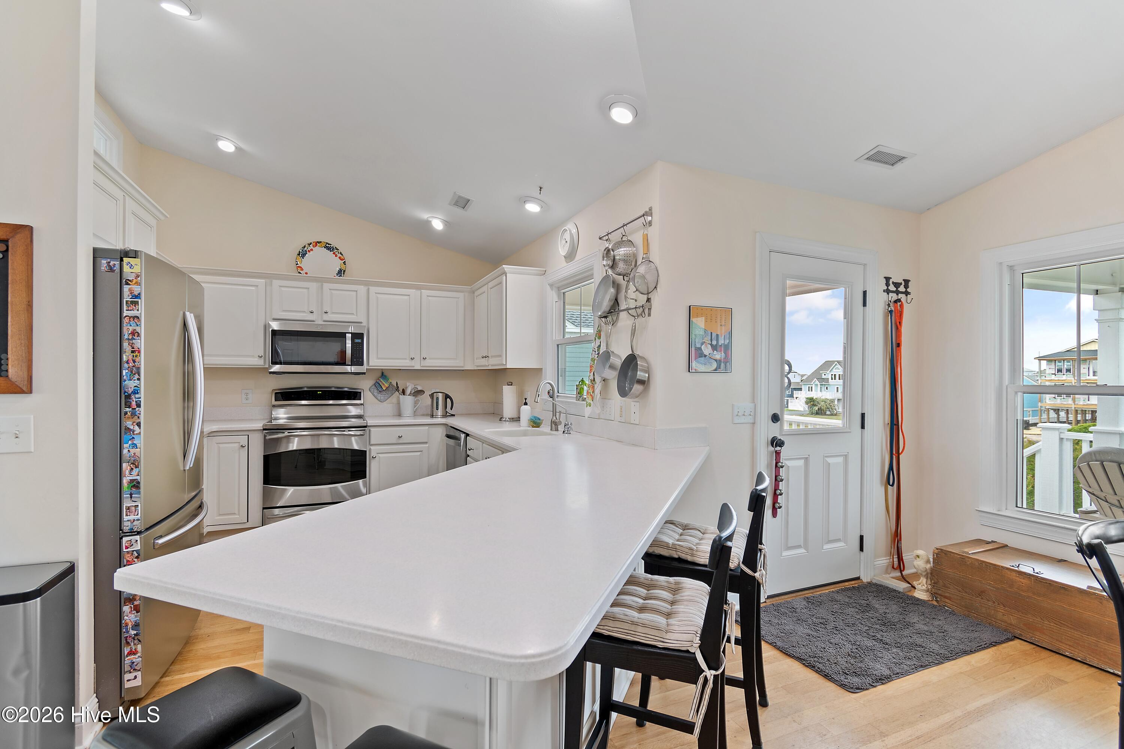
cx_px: 562
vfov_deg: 73.7
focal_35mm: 16
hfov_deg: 96.7
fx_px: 500
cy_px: 374
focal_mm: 11
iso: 100
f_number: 4.8
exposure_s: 1/4
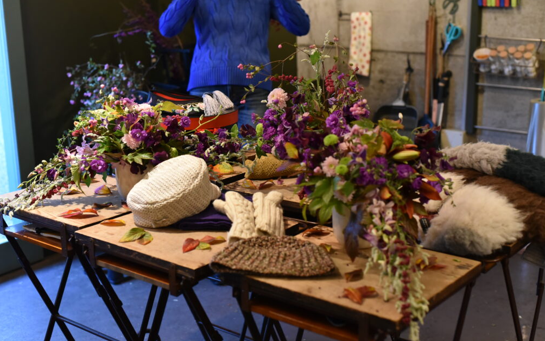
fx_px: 773
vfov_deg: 24.9
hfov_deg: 38.9
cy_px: 171
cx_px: 272
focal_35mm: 52
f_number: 3.2
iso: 3200
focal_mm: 50
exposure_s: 1/125
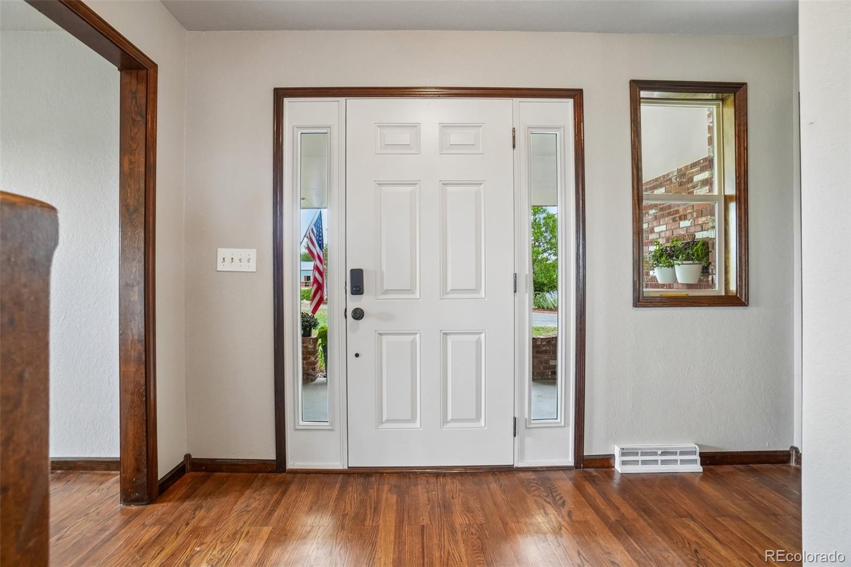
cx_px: 426
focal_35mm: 15
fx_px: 354
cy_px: 284
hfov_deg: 100.4
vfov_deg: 77.3
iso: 320
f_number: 8
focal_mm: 10
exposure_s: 1/4
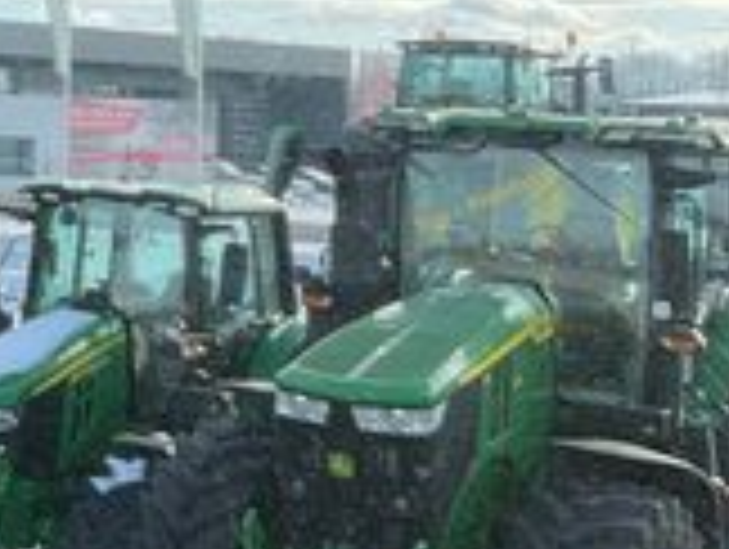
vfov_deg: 14.8
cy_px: -36
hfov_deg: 18.4
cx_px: -259
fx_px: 2067
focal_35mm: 98
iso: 16
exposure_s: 1/383
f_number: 1.8
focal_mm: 3
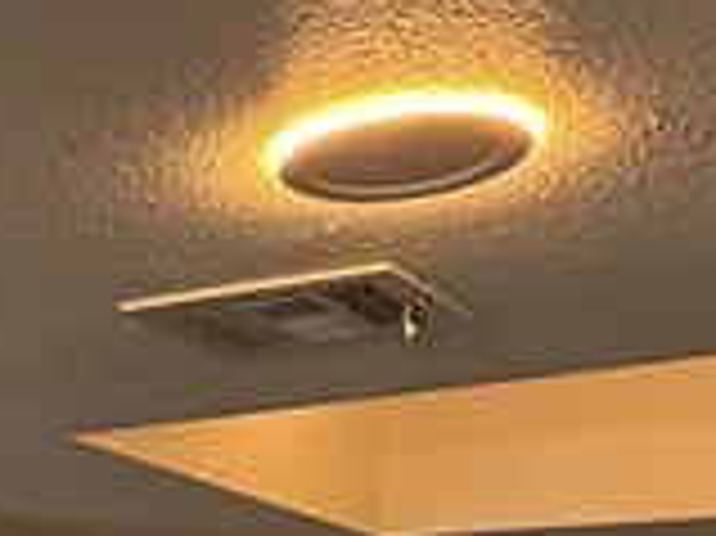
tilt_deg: -9.5
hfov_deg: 19.4
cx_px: -320
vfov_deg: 13.5
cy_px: 1140
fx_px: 1860
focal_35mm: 90
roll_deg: -1.1
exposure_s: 1/120
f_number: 2.2
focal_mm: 2.22
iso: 320
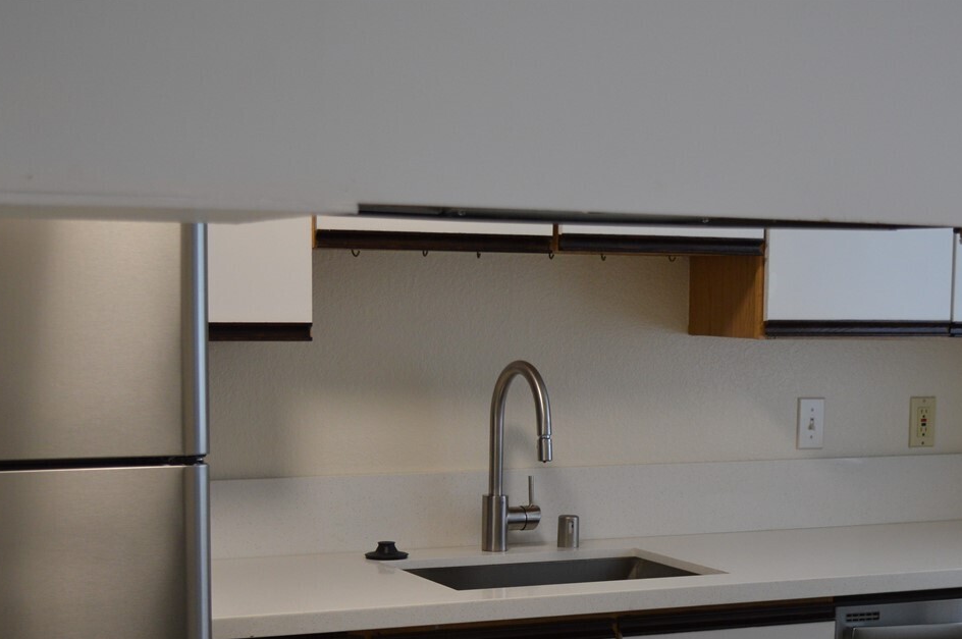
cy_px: 570
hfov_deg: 27.6
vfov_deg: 18.4
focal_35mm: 73
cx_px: 624
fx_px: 1946
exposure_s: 1/80
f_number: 4.5
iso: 400
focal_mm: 27
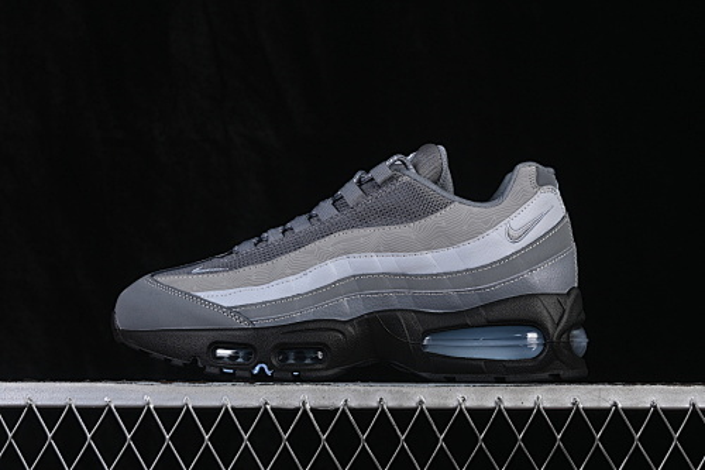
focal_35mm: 75
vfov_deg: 18.2
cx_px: 352
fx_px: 1468
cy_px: 235
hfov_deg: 27.0
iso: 160
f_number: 8
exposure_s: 1/80
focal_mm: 50
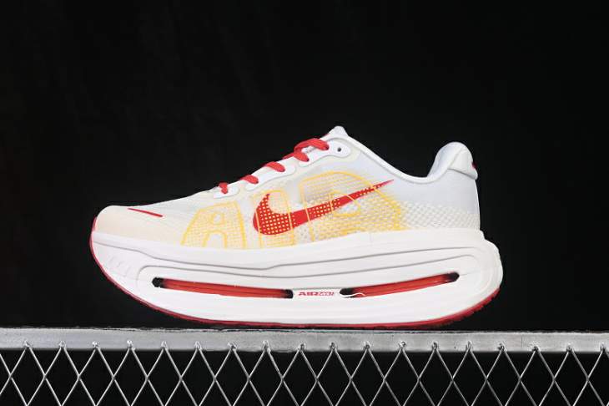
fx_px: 1268
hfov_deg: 27.0
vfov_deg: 18.2
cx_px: 304
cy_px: 203
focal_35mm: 75
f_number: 8
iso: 160
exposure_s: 1/80
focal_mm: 50
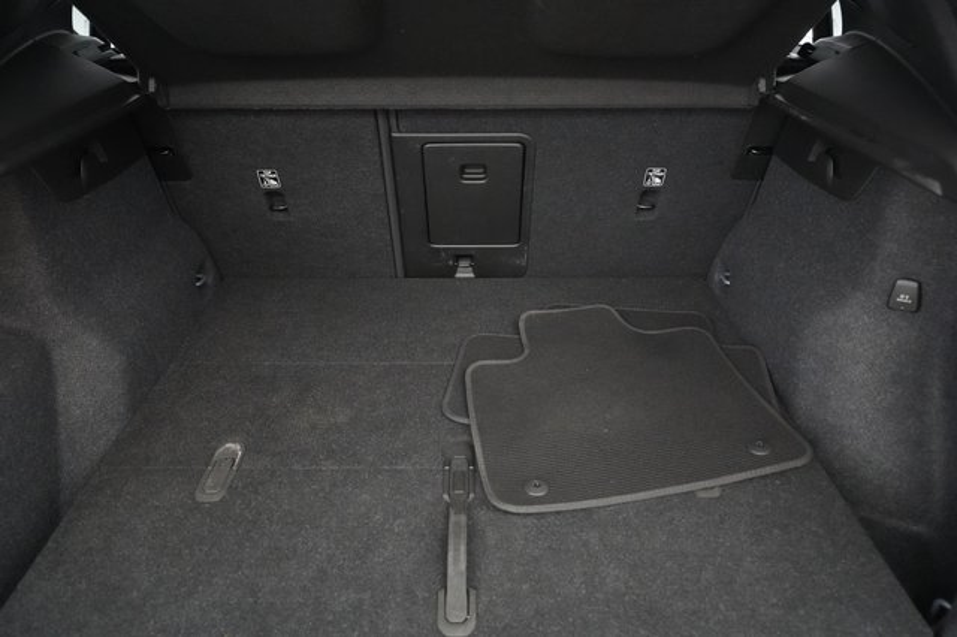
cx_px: 478
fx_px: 691
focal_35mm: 26
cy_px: 318
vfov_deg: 49.5
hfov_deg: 69.4
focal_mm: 26
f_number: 4.5
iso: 10000
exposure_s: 1/100
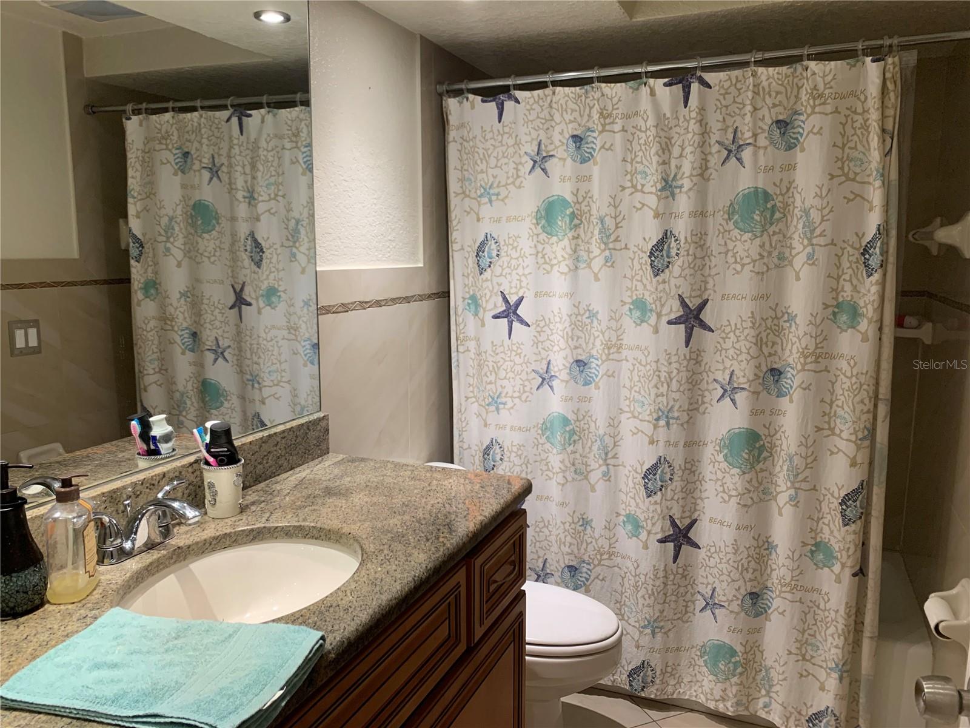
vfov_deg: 53.1
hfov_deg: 67.3
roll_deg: -0.1
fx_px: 729
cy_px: 364
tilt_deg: -8.7
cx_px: 485
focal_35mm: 26
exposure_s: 1/60
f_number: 1.8
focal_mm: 4.25
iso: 125
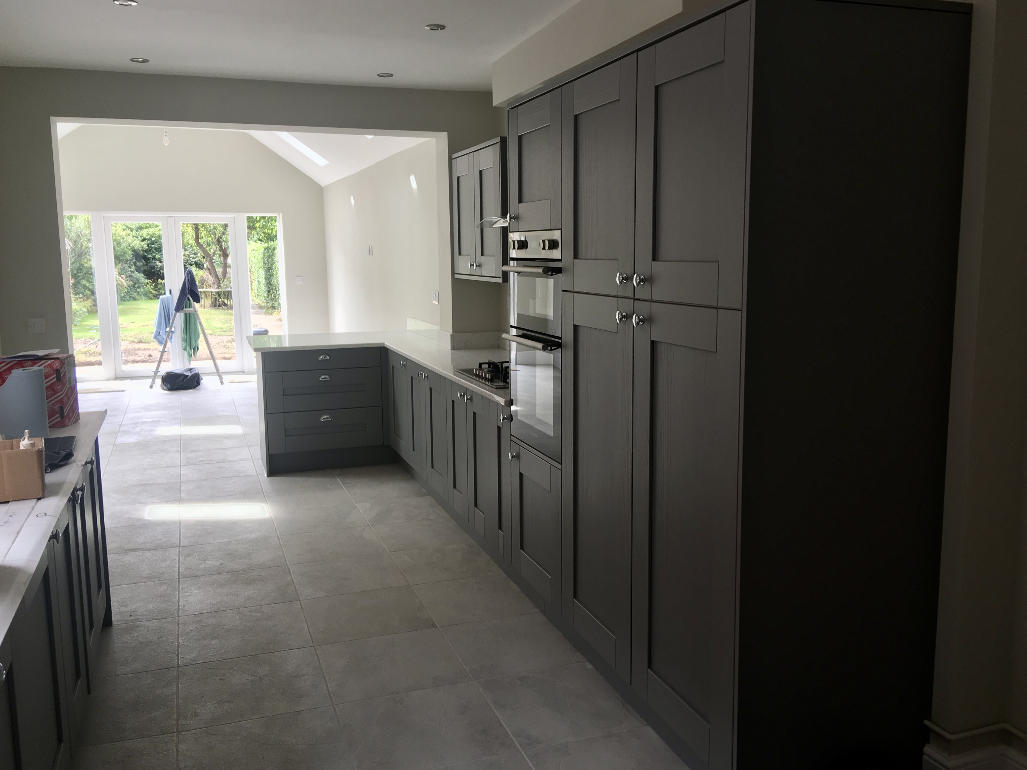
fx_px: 860
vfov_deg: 48.2
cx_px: 514
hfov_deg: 61.7
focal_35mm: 29
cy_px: 385
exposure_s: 1/100
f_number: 2.2
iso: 25
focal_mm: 4.15
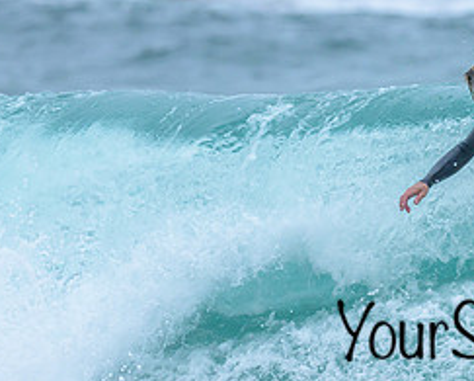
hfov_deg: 0.8
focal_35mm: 2460
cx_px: 511
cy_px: 275
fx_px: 34552
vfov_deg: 0.6
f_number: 6.3
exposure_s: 1/2500
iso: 400
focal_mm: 800
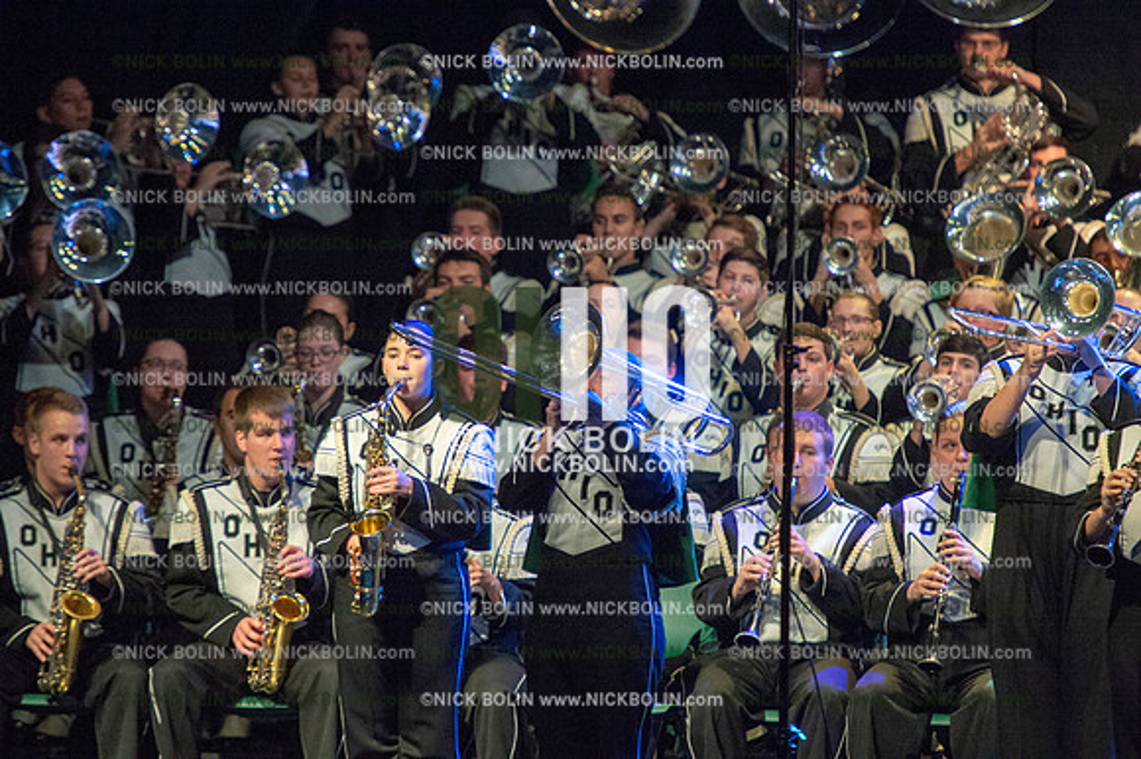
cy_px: 380
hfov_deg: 6.2
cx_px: 570
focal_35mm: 330
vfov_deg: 4.2
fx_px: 10453
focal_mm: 330
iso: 8000
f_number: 5.6
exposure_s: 1/400
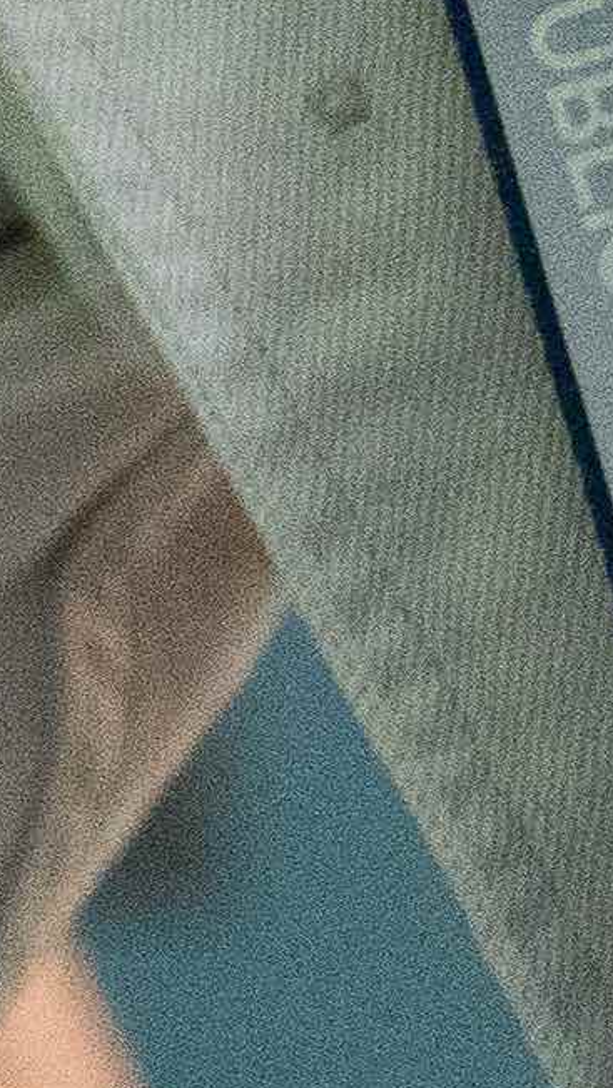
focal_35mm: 349
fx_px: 10080
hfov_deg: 2.9
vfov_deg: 6.2
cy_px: 309
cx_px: -4233
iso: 8000
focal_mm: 31
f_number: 2.8
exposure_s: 1/640
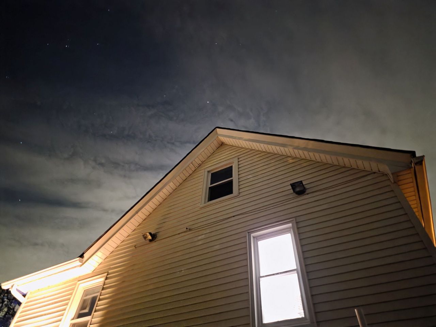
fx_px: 290
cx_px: 218
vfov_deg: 58.9
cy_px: 164
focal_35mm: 23
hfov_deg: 73.9
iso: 3200
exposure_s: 1/2
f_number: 1.7
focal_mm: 6.3
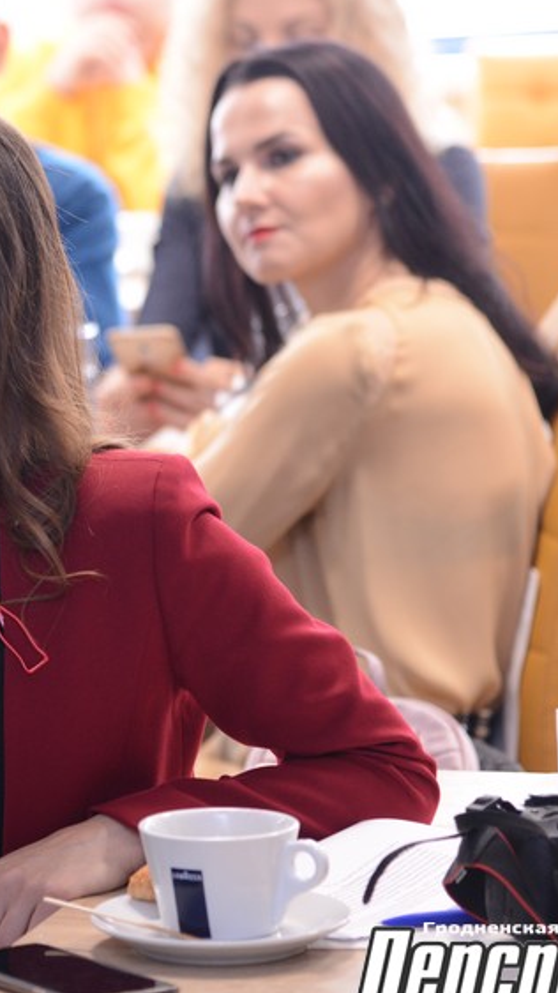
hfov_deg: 5.3
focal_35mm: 229
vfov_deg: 9.4
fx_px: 6025
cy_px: 469
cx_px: -49
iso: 1250
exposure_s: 1/60
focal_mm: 120
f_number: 4
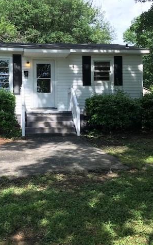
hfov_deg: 31.7
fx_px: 267
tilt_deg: +0.2
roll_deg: +1.5
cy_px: 122
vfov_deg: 49.3
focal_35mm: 40
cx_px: 47
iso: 20
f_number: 1.8
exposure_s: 1/626
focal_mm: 3.99
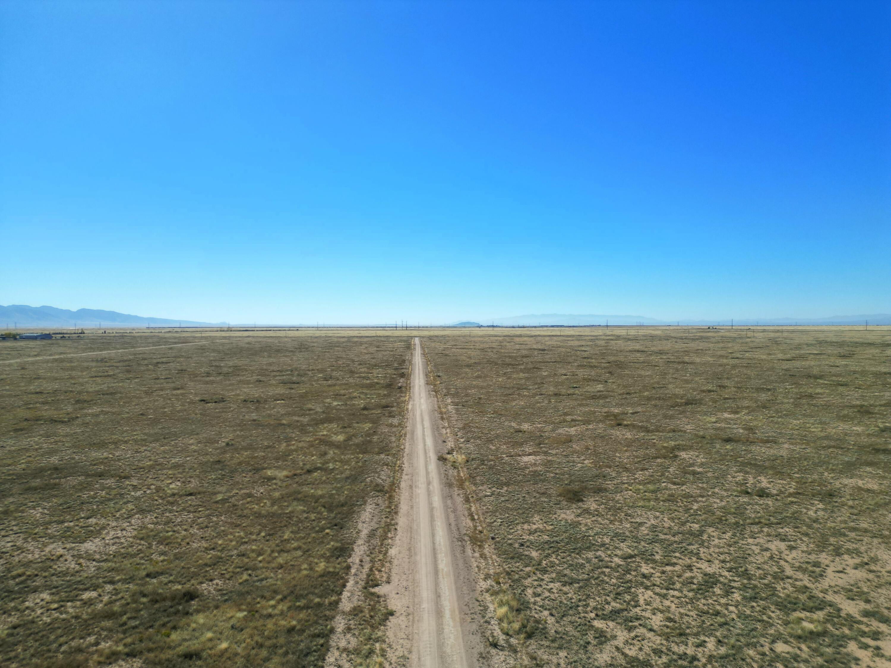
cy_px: 334
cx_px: 446
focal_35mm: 24
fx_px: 618
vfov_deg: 56.8
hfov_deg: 71.6
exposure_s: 1/4000
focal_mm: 6.72
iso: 100
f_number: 1.7
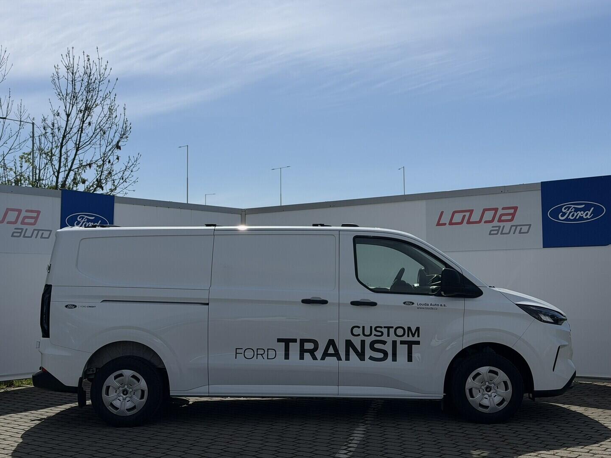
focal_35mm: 48
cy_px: 229
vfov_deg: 30.3
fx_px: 847
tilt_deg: +3.6
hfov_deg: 39.7
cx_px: 306
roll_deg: +1.4
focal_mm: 6.76
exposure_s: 1/13333
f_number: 1.78
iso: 64
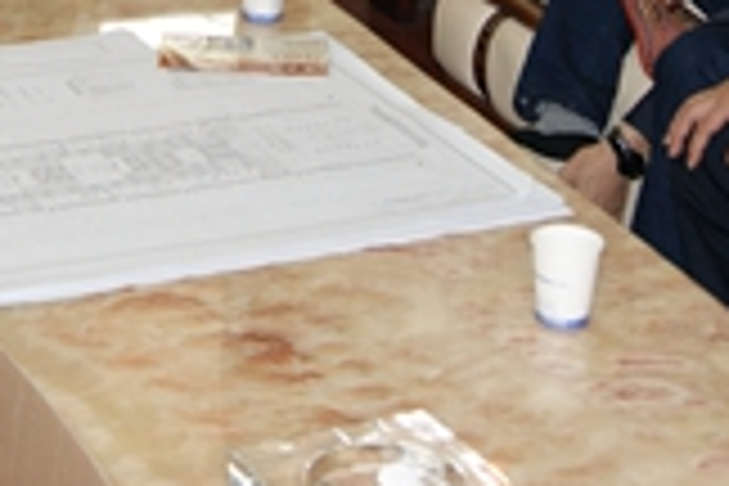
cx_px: 112
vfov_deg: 11.0
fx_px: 2430
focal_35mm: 120
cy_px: -236
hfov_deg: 16.9
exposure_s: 1/60
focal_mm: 26
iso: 400
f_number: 5.6
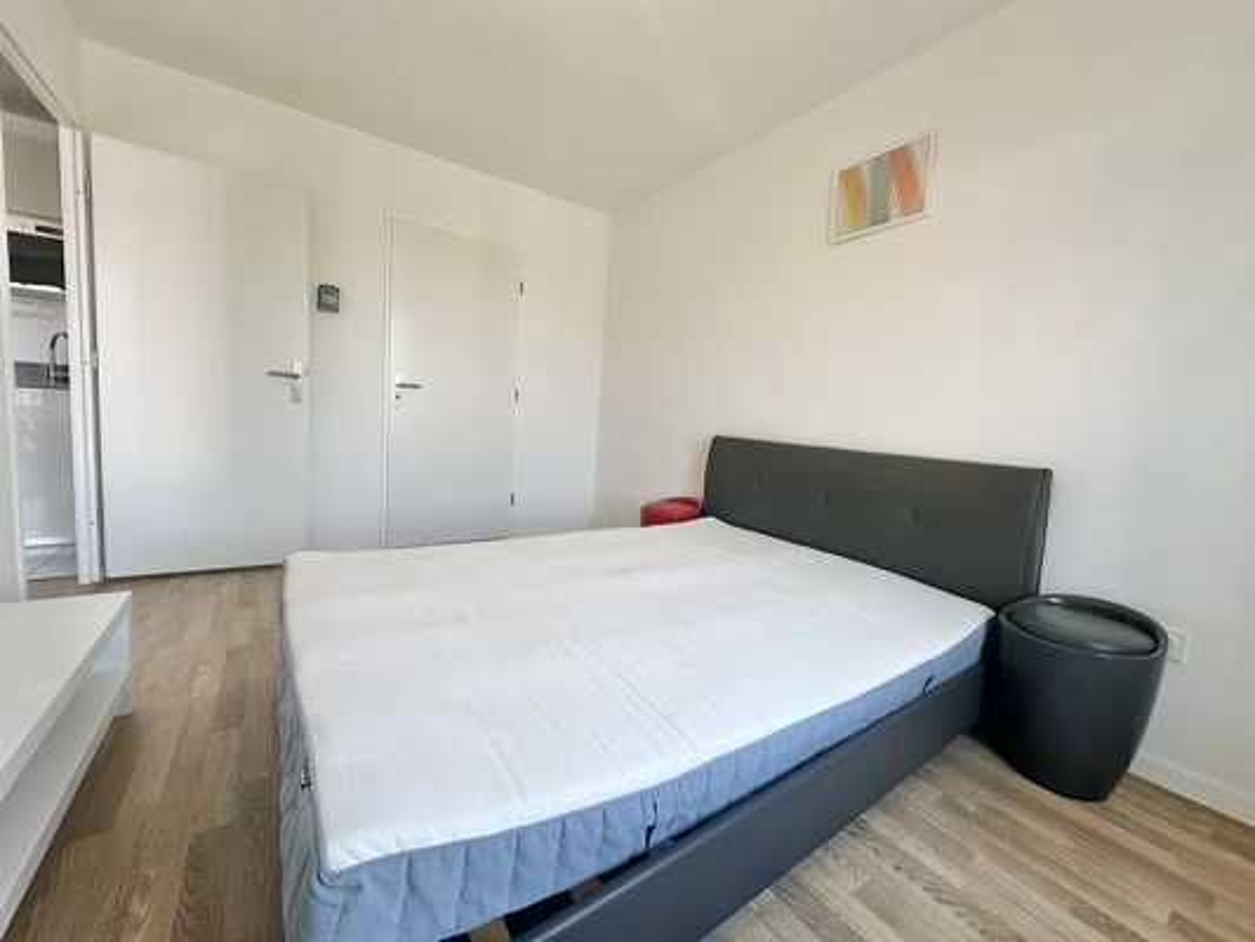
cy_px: 471
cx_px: 628
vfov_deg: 85.7
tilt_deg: -5.8
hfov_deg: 102.1
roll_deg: -4.3
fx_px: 508
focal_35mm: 14
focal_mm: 2.22
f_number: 2.2
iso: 50
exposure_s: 1/99
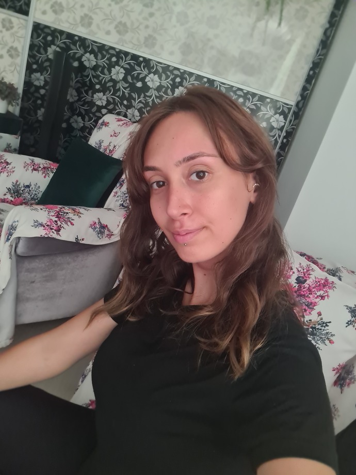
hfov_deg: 54.9
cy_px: 238
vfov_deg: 69.4
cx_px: 178
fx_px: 343
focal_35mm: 25
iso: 400
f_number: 2.2
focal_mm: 3.8
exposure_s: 1/60
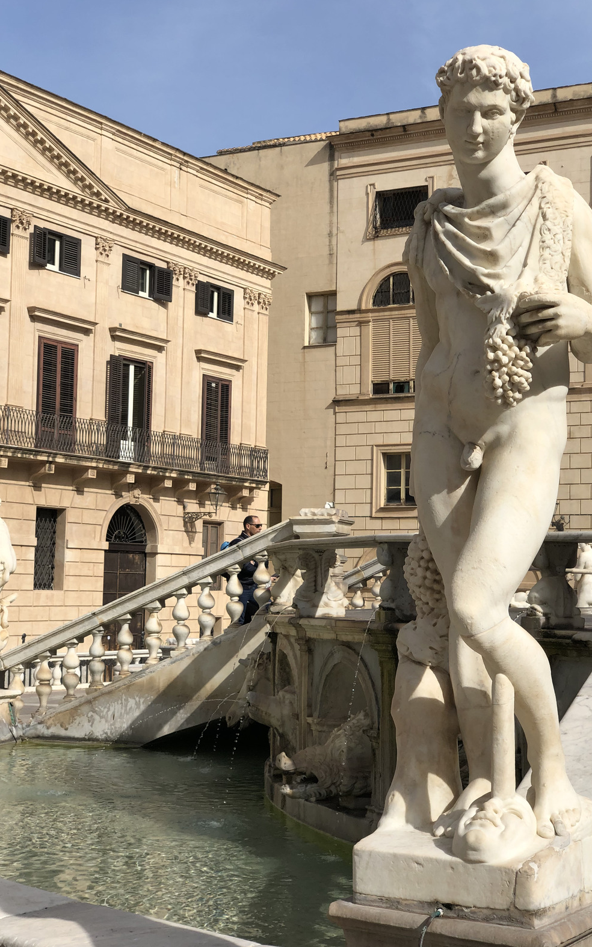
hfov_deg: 23.1
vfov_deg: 36.3
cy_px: 476
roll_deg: +0.1
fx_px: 1446
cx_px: 341
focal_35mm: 56
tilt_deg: +3.4
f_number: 2.4
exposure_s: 1/1779
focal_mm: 6
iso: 16
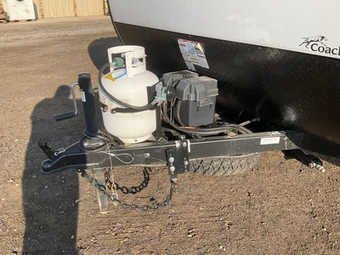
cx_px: 170
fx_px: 285
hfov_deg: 61.7
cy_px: 128
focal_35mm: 29
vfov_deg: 48.2
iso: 25
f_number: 1.8
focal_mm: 3
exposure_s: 1/759
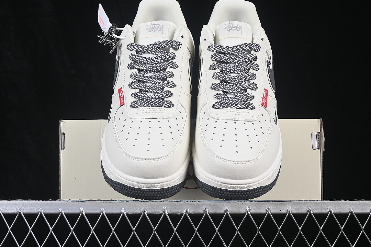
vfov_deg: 18.2
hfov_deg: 27.0
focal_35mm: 75
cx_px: 186
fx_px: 773
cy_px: 124
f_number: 8
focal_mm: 50
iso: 160
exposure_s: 1/80
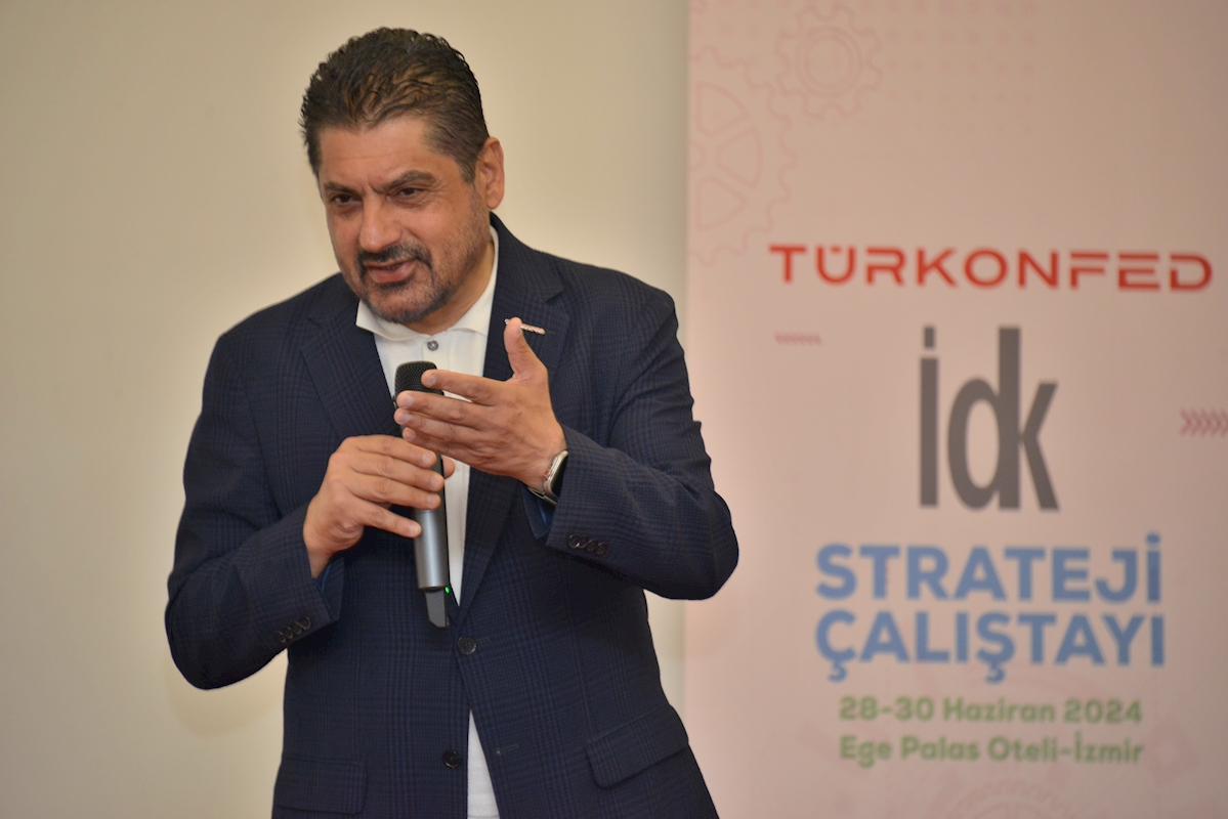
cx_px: 614
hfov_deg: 6.9
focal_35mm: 300
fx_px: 10235
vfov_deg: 4.6
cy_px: 410
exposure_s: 1/60
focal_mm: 300
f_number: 5.6
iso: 1250
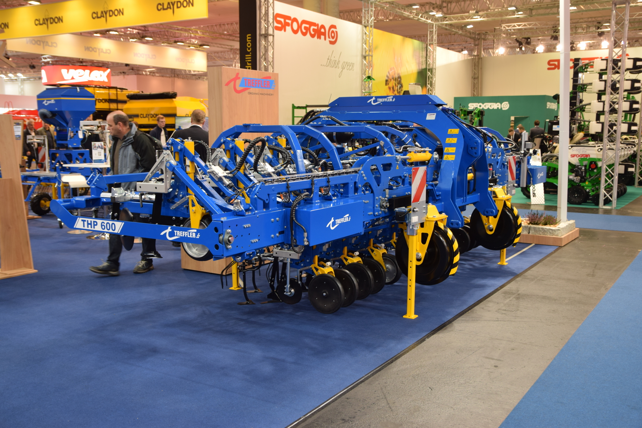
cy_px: 214
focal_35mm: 39
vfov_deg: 34.2
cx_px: 321
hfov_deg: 49.6
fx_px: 695
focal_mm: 26
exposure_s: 1/50
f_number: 3.5
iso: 200
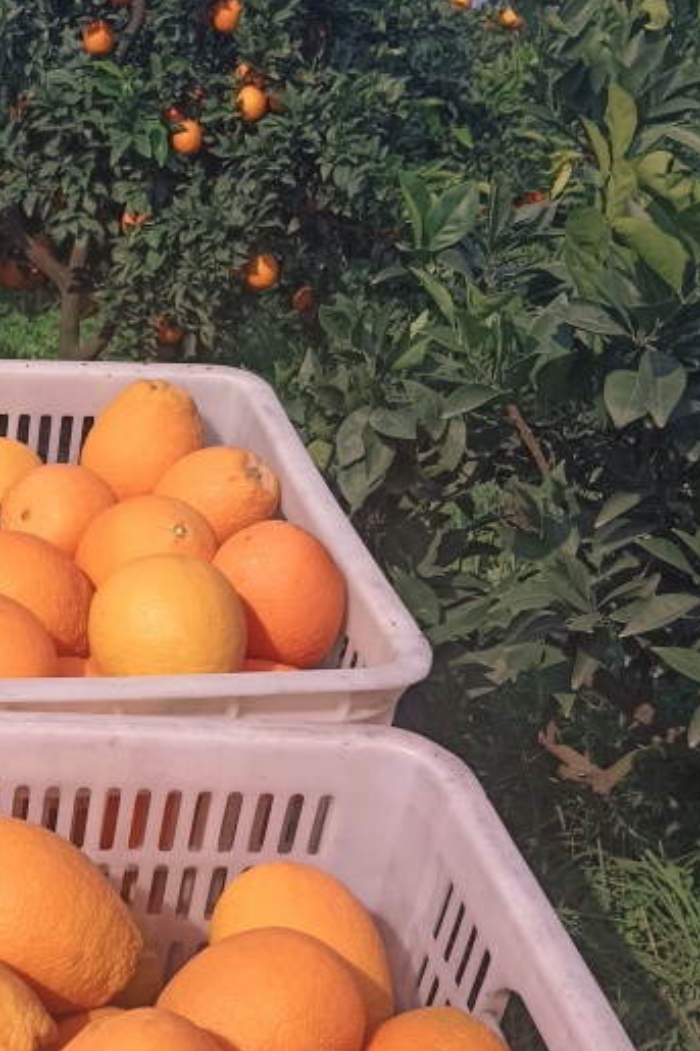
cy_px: 656
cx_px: -71
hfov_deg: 22.8
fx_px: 1634
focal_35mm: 56
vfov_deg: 35.5
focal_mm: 3.96
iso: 100
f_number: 1.8
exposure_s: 1/672
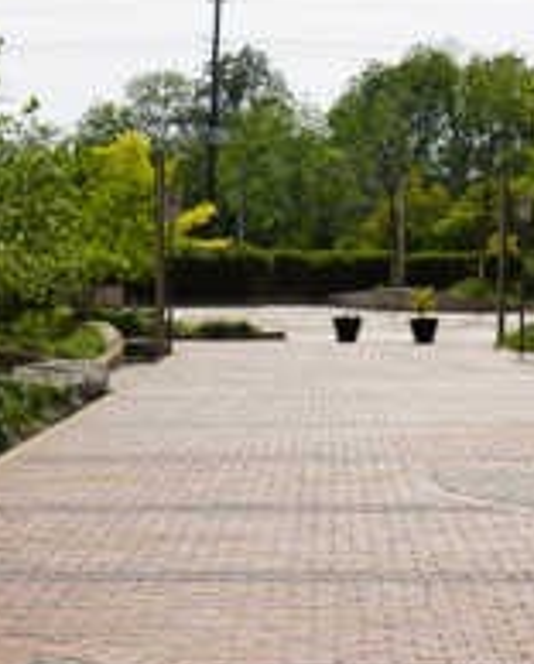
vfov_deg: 22.7
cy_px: 332
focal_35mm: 84
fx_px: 1654
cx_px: 342
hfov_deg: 18.3
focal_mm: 29
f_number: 5
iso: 100
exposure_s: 1/640
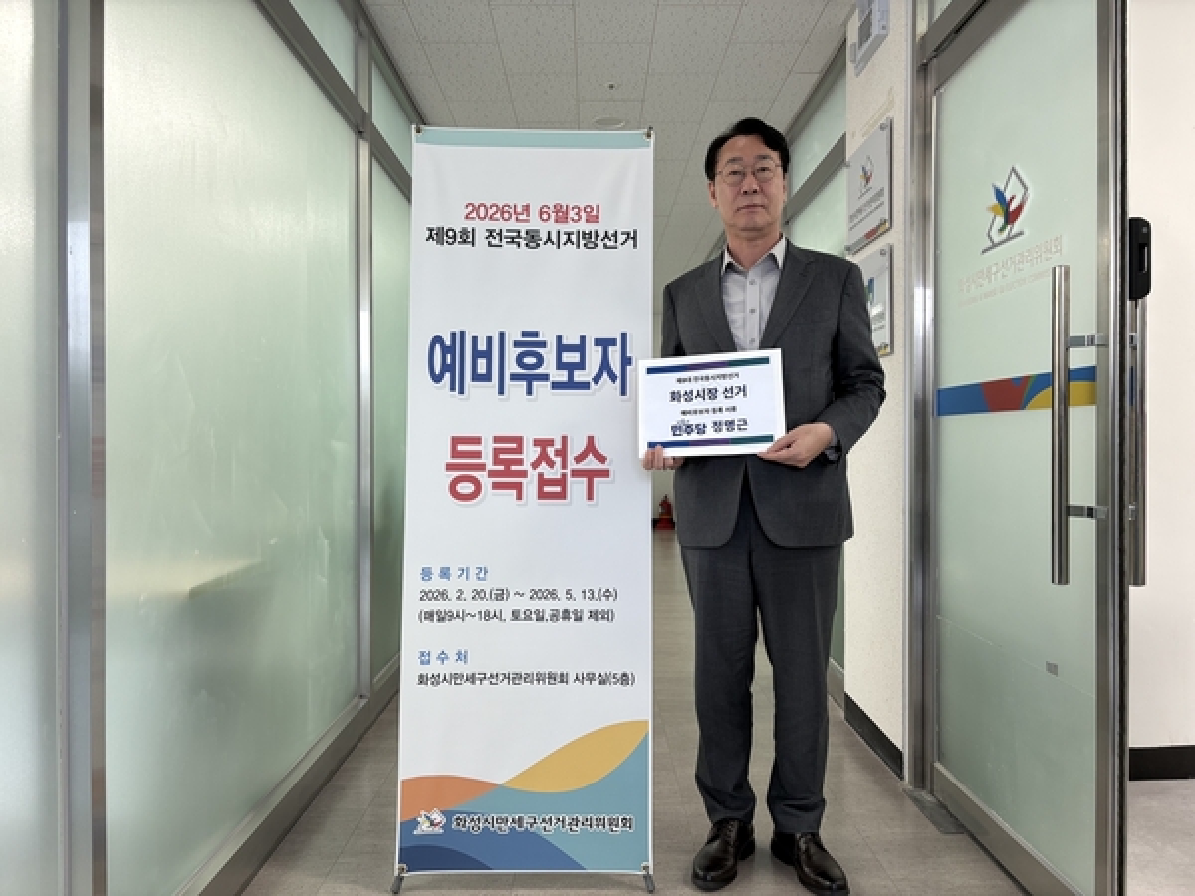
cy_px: 448
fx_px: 898
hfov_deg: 67.3
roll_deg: +0.0
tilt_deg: -0.7
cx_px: 598
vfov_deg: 53.1
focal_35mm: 26
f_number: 1.6
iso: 125
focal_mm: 5.96
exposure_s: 1/120
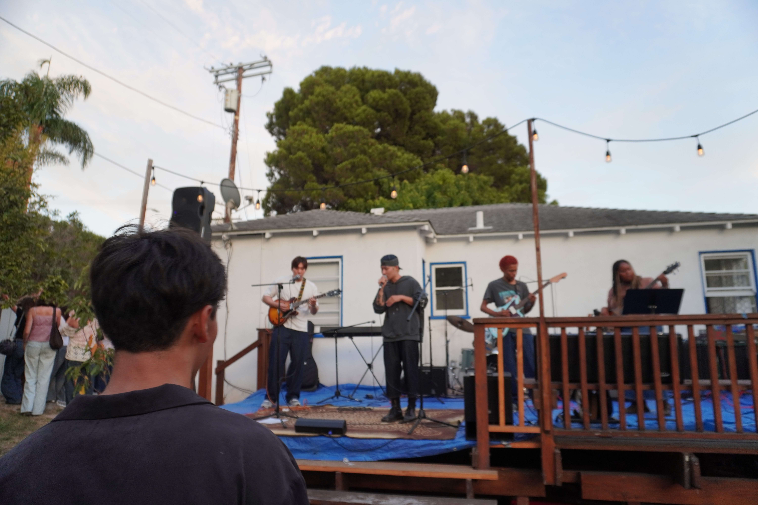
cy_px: 252
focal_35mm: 24
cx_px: 379
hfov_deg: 73.7
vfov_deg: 53.1
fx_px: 505
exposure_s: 1/60
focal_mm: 16
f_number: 4
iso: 200
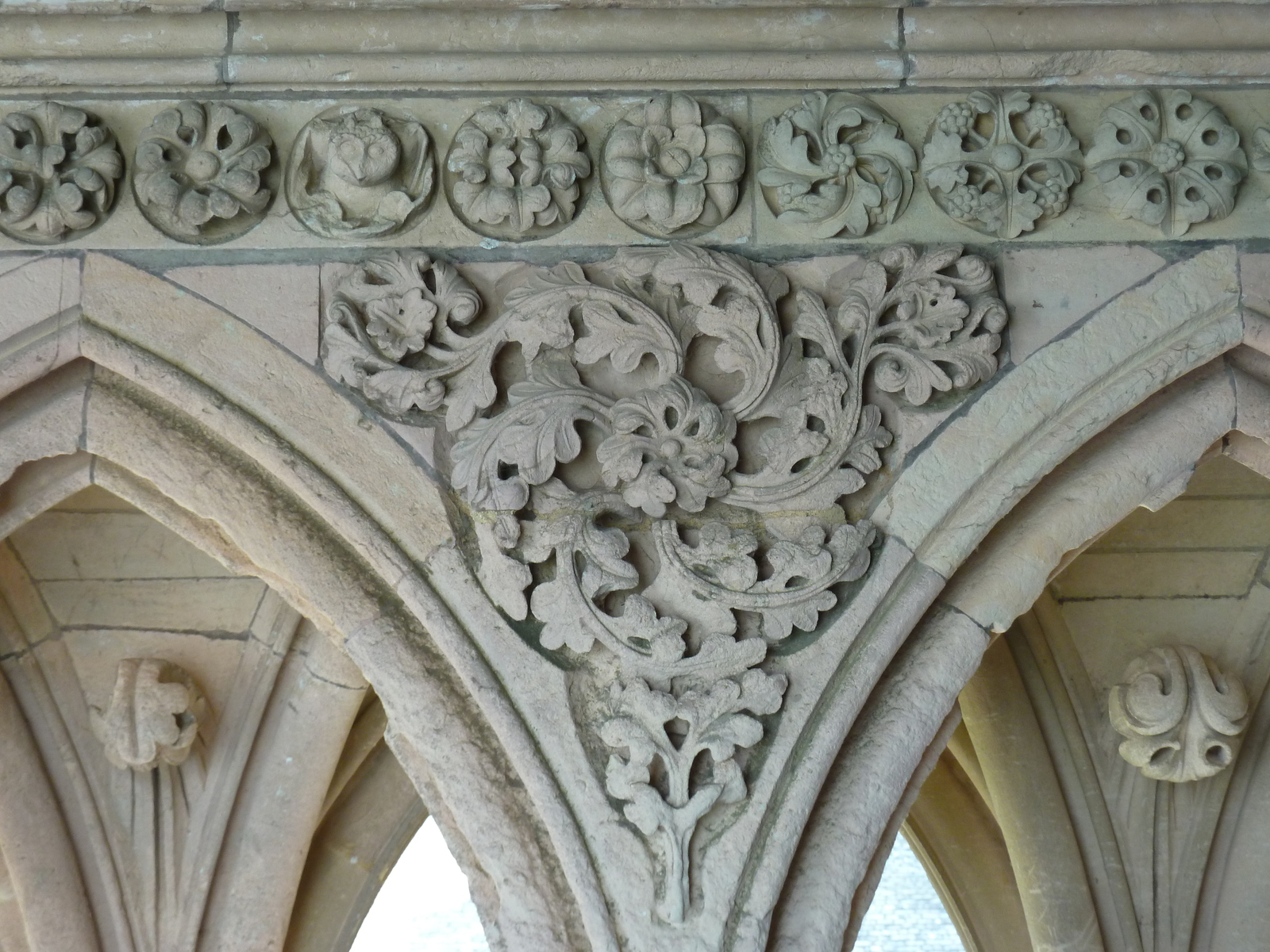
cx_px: 635
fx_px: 2642
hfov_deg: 27.0
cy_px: 476
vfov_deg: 20.4
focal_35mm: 72
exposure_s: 1/40
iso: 160
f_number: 4.1
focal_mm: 11.9
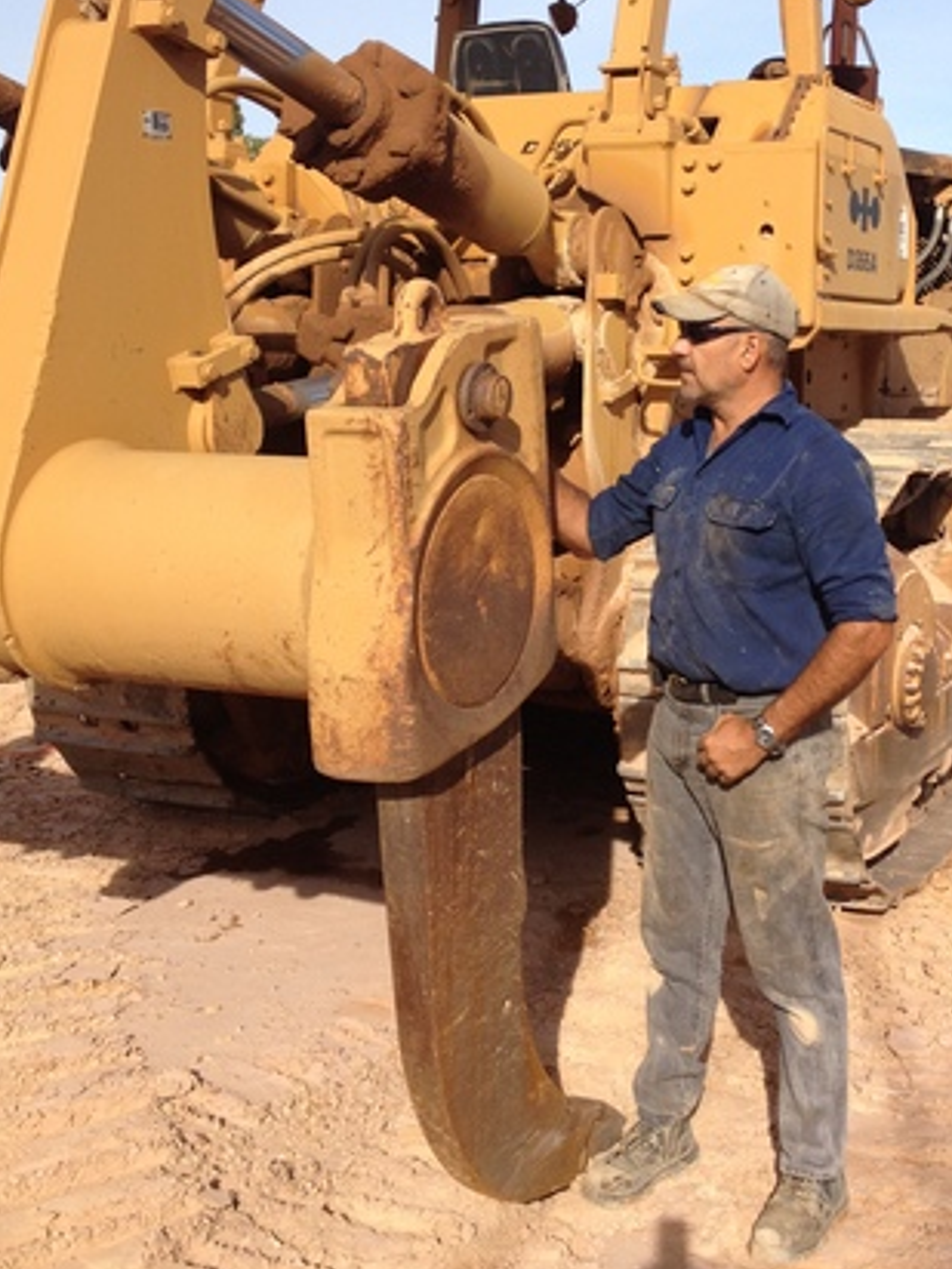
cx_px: 629
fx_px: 1870
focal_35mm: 51
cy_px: 493
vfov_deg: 37.3
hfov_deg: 28.4
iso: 64
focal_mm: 4.28
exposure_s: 1/1672
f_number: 2.4
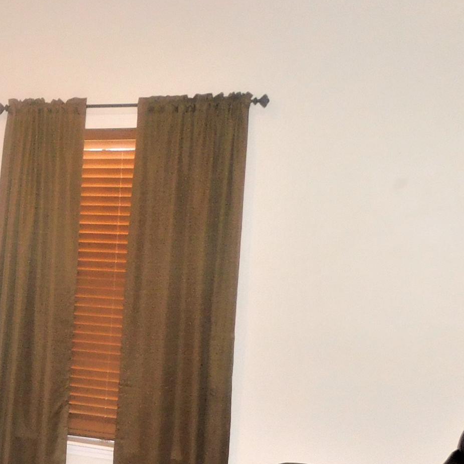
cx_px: -236
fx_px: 1001
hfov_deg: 21.7
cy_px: 351
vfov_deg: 25.8
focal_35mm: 66
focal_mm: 4
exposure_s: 1/30
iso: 200
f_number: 3
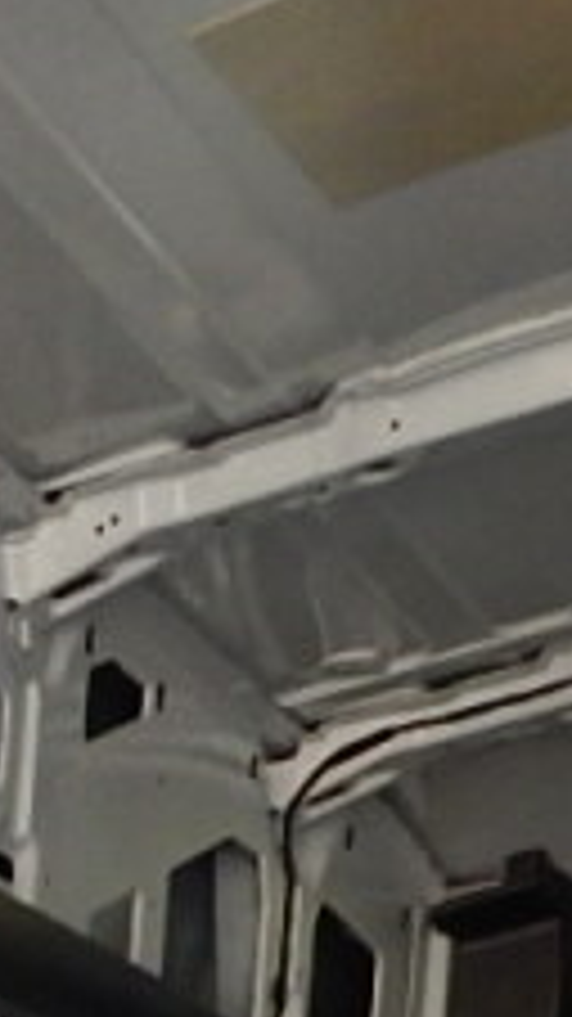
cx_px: -1139
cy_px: 2038
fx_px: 3670
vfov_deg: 13.5
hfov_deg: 7.8
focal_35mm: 136
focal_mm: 4
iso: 160
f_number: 3
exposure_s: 1/250
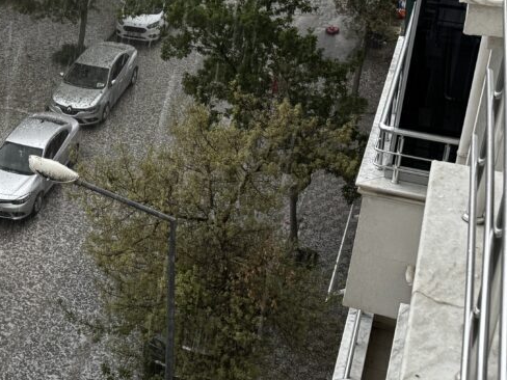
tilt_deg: -24.6
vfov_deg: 22.9
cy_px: 64
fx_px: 923
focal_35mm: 63
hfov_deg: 28.2
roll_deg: +1.0
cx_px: -38
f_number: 1.78
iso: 320
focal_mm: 6.76
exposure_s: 1/60
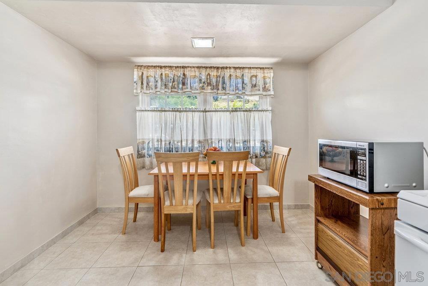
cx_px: 214
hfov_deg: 96.7
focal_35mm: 16
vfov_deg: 73.8
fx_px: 190
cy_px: 143
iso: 100
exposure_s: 1/8
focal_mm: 16
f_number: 5.6
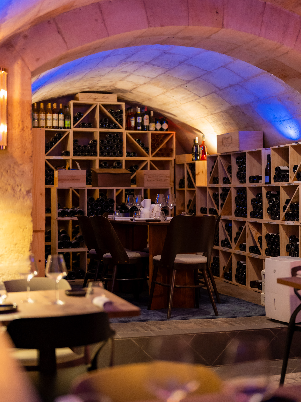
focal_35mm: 55
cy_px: 213
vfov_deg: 34.9
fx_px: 638
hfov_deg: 26.6
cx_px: 152
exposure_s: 1/125
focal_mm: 50
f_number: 1.4
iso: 1600
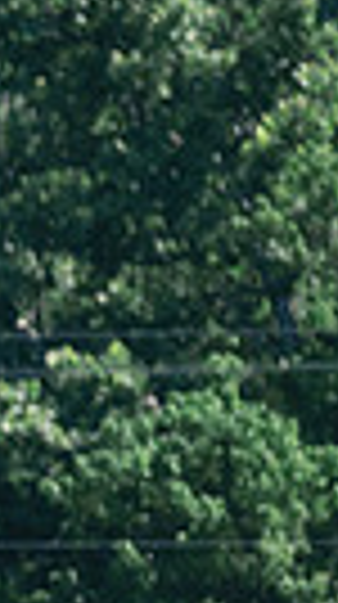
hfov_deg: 0.9
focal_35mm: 1297
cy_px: 1079
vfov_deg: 1.7
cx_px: -1109
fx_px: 20744
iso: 400
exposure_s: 1/1600
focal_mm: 200
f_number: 5
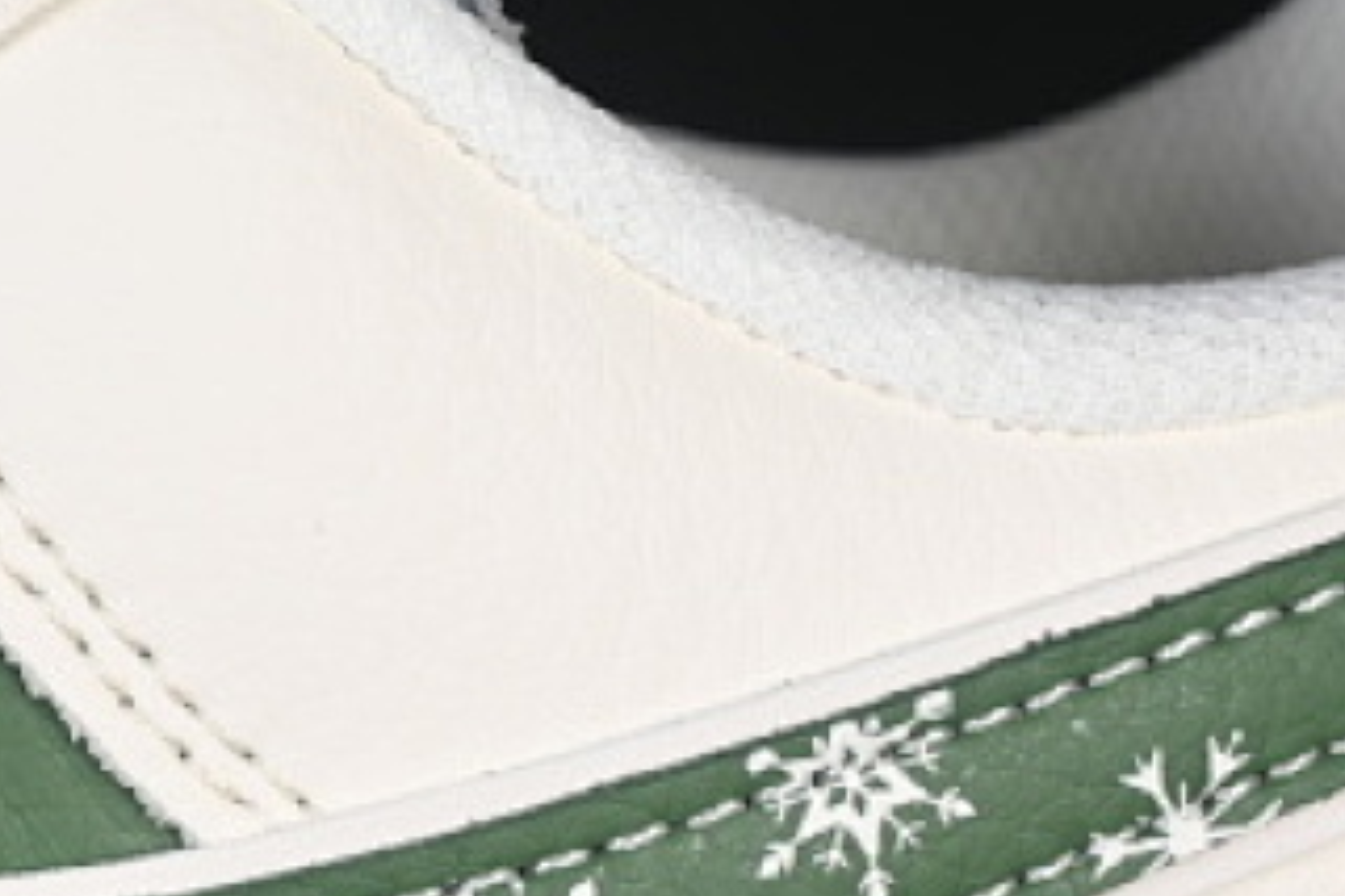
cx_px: -318
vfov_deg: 5.4
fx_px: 9414
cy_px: 988
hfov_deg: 8.1
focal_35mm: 252
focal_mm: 50
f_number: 7.1
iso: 160
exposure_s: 1/80
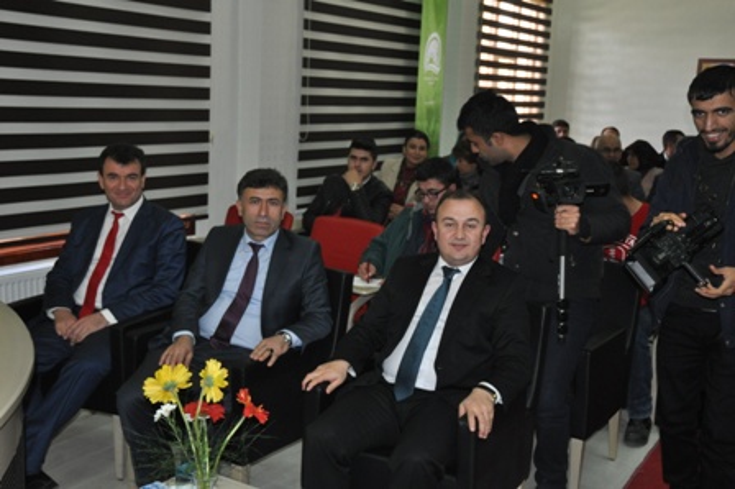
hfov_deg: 45.0
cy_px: 244
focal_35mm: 44
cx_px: 368
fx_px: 887
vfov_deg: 30.8
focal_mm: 29
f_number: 3.8
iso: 800
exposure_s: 1/60
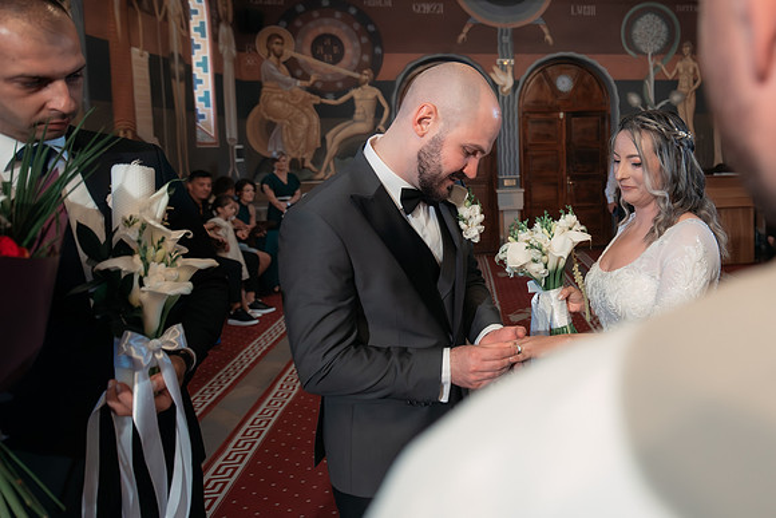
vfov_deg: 43.7
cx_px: 577
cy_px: 207
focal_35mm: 30
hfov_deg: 59.2
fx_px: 642
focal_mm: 20
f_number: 2.8
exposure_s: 1/200
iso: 3200
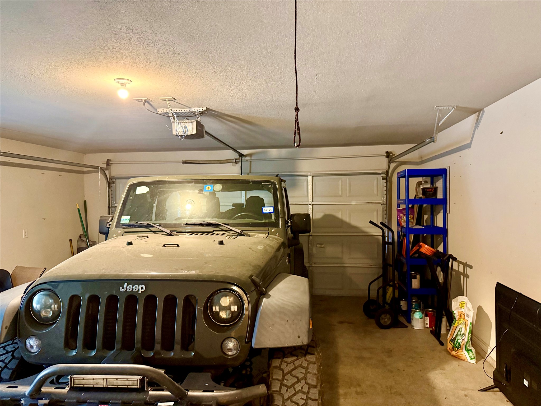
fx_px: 375
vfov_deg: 56.8
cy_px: 203
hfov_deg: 71.6
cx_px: 270
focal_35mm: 24
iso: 800
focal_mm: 6.76
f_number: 1.78
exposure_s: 1/30
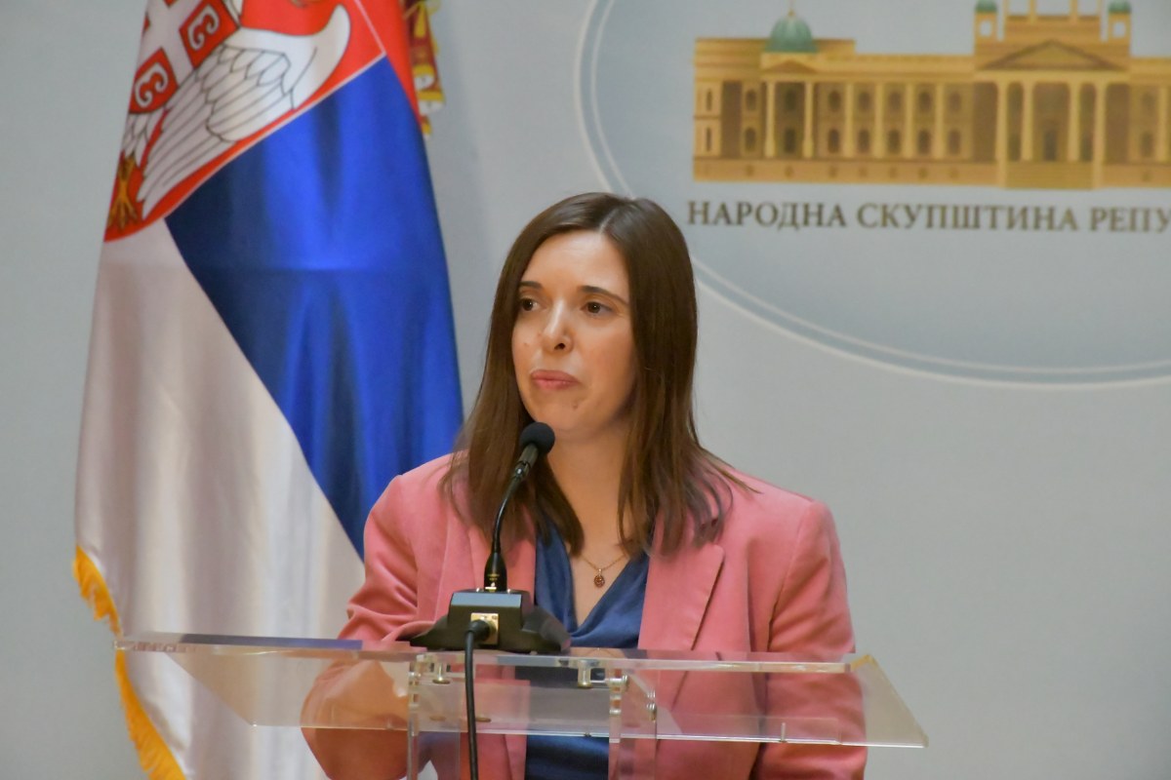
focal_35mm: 210
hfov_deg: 9.8
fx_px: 6830
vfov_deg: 6.5
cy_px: 390
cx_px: 586
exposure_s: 1/200
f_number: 10
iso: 22800
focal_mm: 140
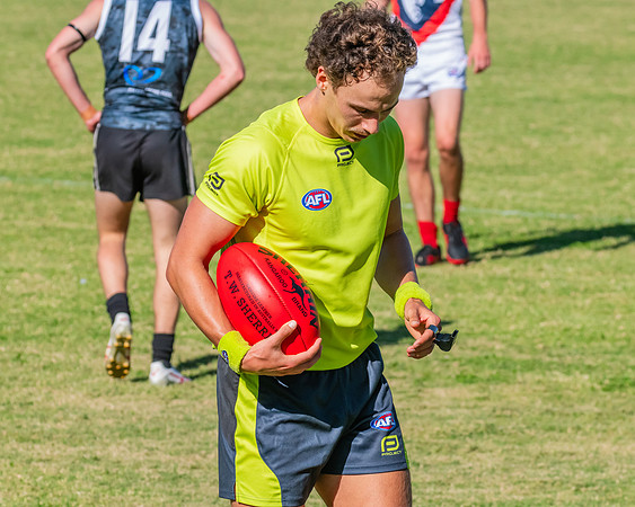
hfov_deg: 7.2
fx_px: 5078
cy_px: 254
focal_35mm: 270
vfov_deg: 5.7
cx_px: 350
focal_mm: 240
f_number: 14
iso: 1600
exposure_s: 1/1600
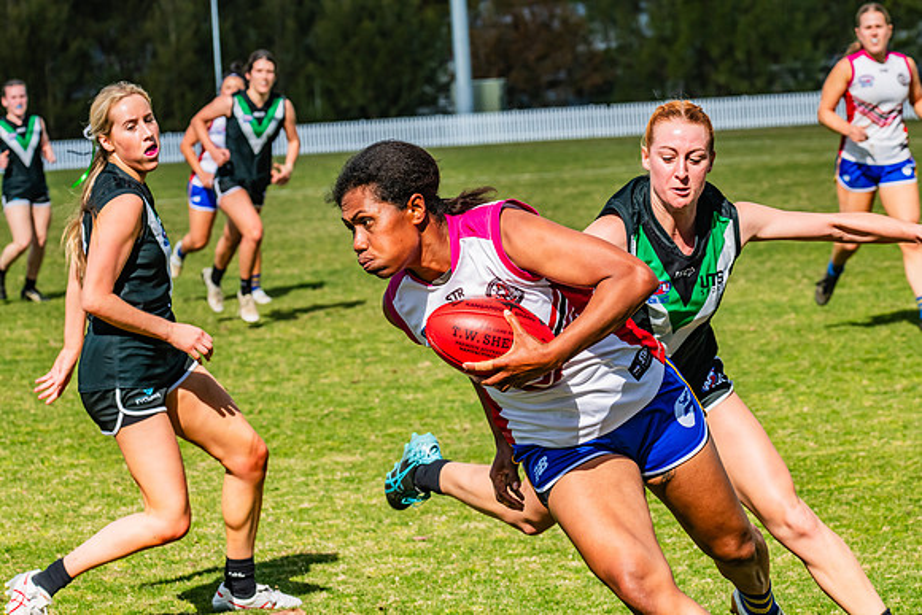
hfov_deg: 12.1
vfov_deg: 8.1
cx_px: 461
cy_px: 308
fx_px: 4355
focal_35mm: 170
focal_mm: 170
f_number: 14
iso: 800
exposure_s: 1/1250
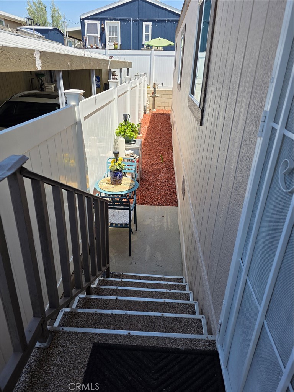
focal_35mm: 23
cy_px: 196
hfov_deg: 58.9
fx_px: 260
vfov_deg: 73.9
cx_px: 147
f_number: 1.7
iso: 80
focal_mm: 6.3
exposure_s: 1/3100
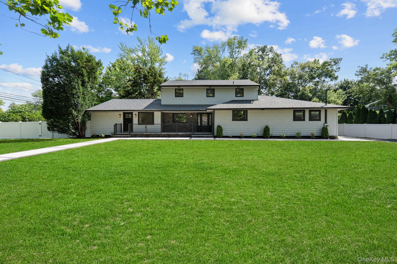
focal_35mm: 14
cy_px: 132
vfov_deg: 81.2
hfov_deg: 104.3
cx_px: 198
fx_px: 154
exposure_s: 1/320
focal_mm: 14
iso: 500
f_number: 10
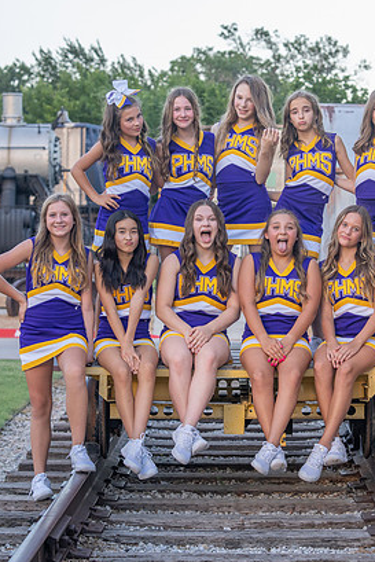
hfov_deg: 11.9
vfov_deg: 17.8
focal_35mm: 115
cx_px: 246
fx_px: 1795
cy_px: 296
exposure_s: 1/320
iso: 640
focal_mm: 70
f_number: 4
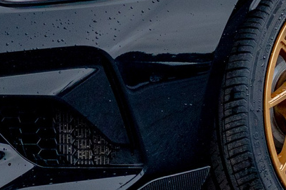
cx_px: 306
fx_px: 4383
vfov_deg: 2.5
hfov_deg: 3.7
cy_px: -135
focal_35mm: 552
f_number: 3.5
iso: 400
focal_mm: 85
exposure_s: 1/800
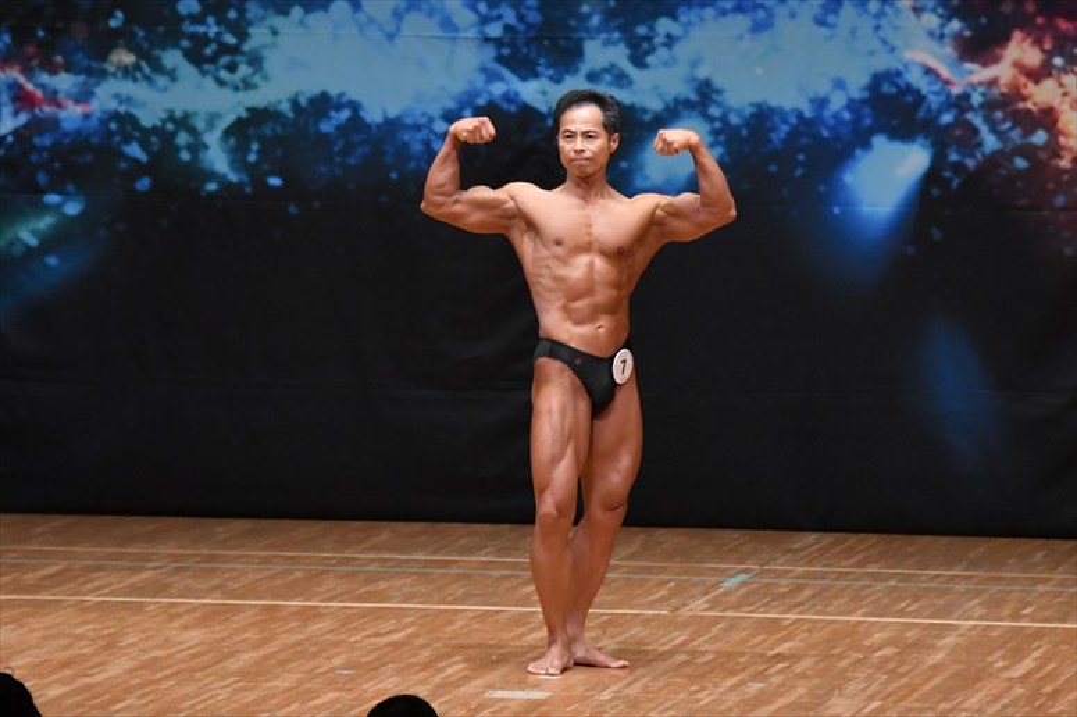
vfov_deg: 5.1
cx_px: 538
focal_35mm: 270
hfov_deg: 7.6
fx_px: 8074
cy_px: 358
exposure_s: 1/400
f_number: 5.6
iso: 5000
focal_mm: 180
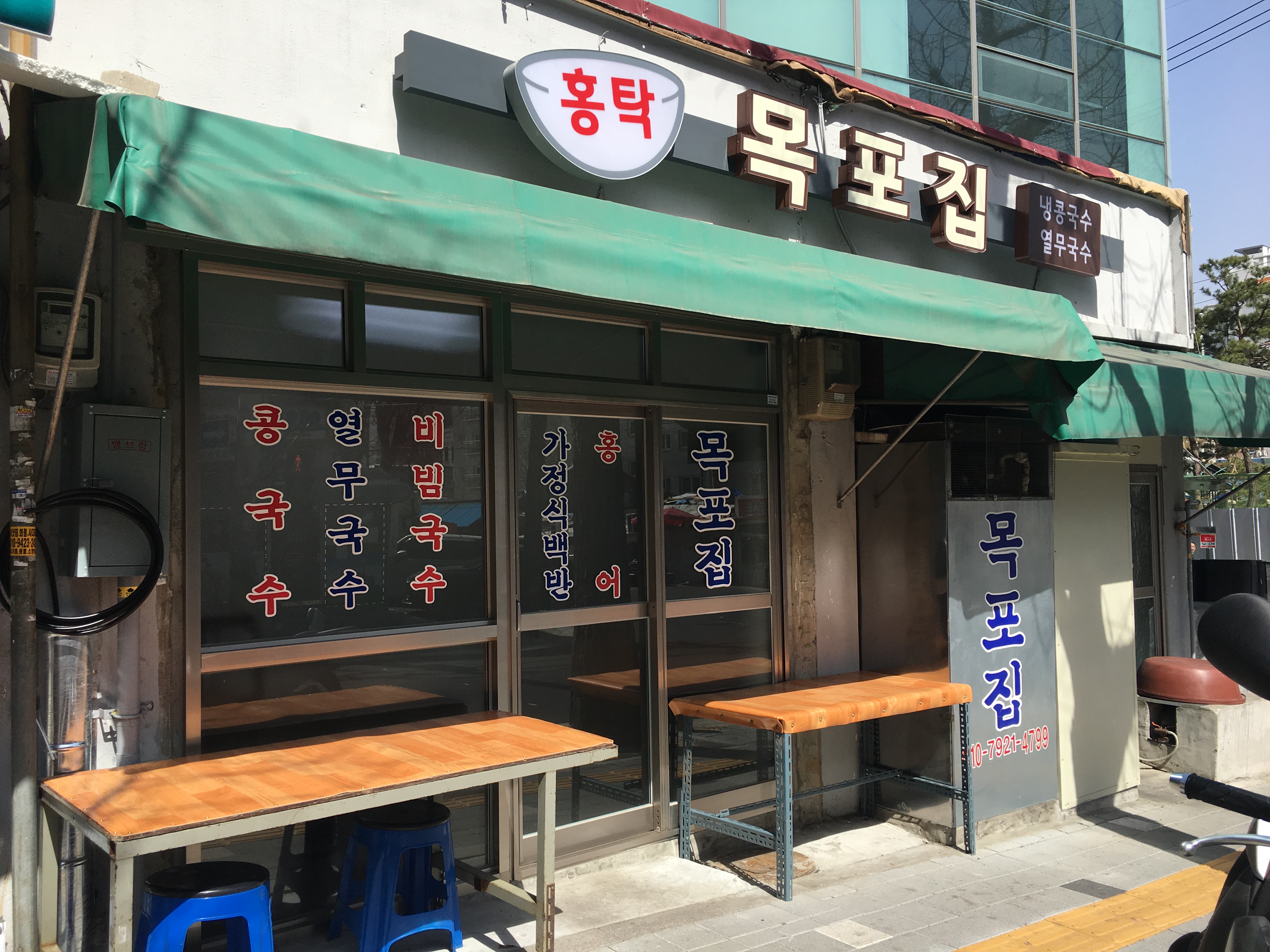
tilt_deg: +2.1
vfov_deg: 48.2
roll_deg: +1.5
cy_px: 476
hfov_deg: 61.7
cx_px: 635
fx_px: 1064
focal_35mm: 29
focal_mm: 4.15
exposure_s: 1/1221
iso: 25
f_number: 2.2
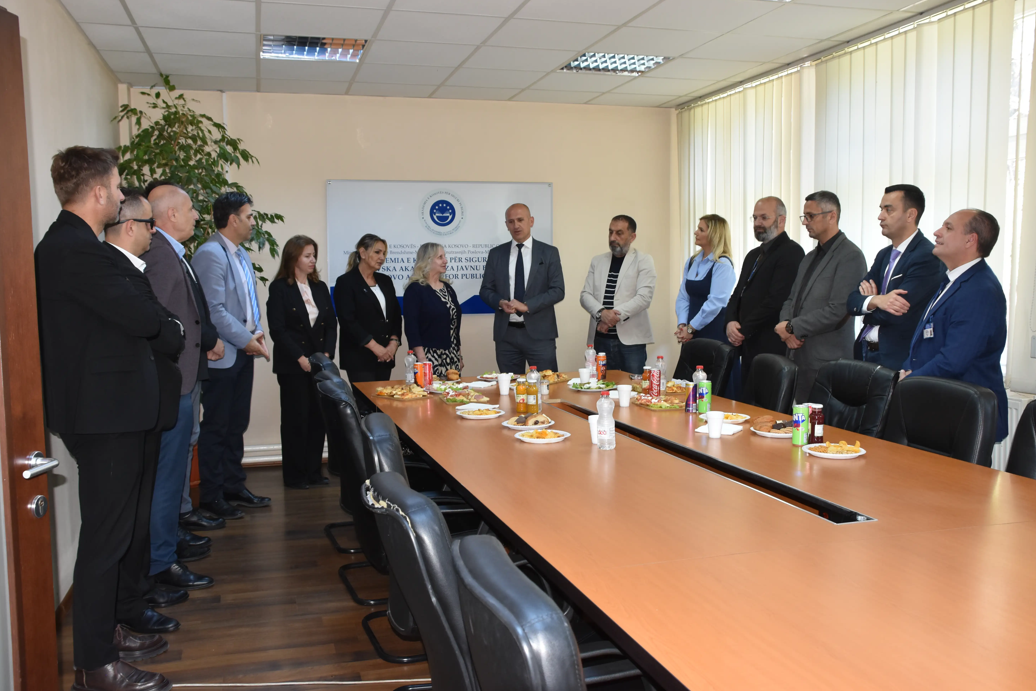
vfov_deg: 42.3
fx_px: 892
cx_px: 531
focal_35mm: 31
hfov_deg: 60.3
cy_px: 352
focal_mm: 20
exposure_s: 1/60
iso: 800
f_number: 4
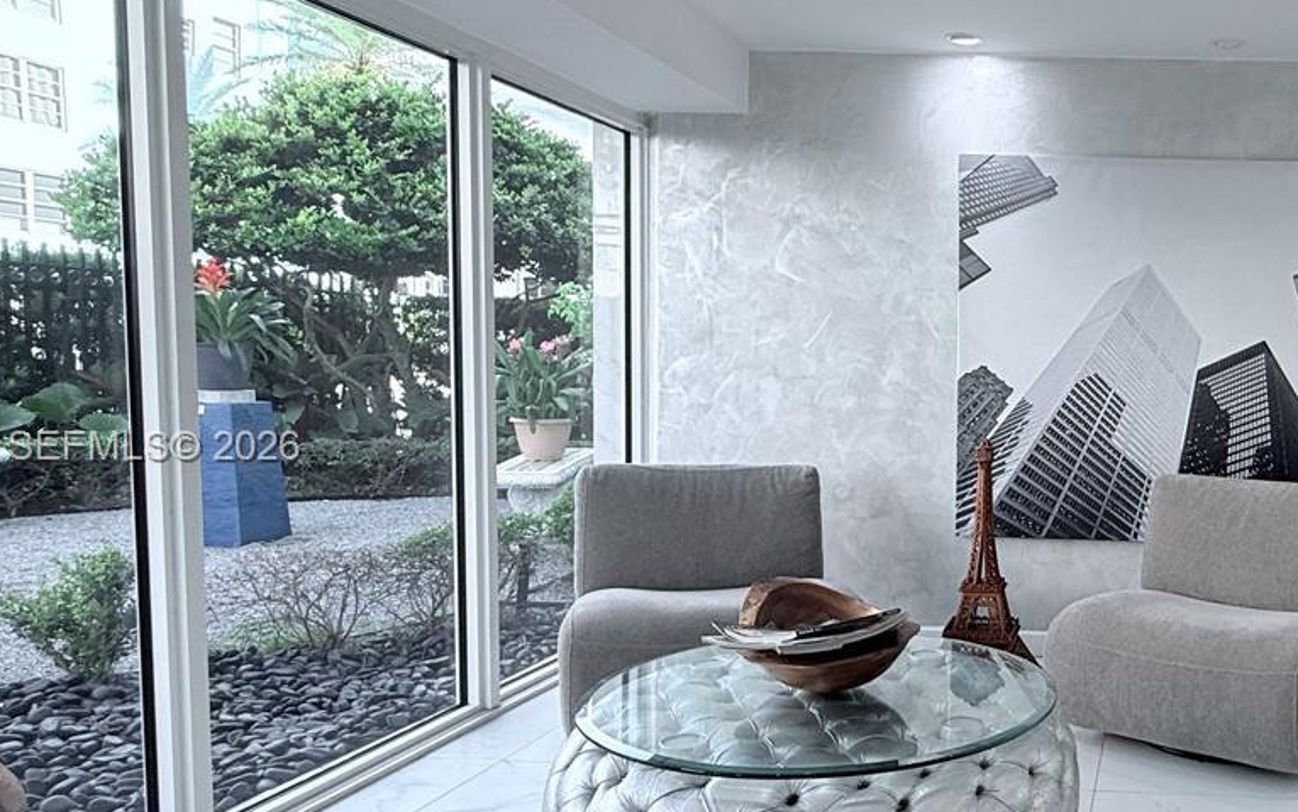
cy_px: 449
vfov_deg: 40.6
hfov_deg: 54.6
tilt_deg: -4.4
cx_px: 1129
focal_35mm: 31
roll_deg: -1.9
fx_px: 1097
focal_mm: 2.22
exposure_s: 1/99
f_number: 2.2
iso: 64
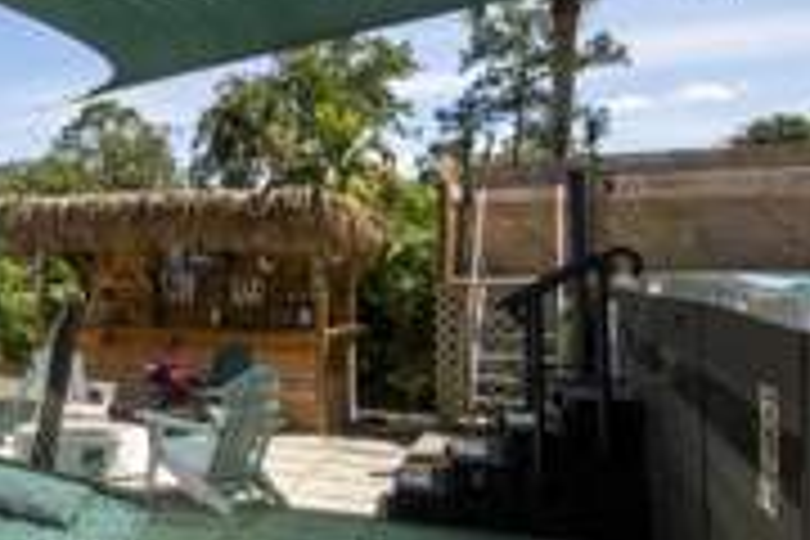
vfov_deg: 33.4
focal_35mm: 40
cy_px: 256
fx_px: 900
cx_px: -117
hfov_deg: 38.4
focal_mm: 10
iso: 100
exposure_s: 1/400
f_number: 8
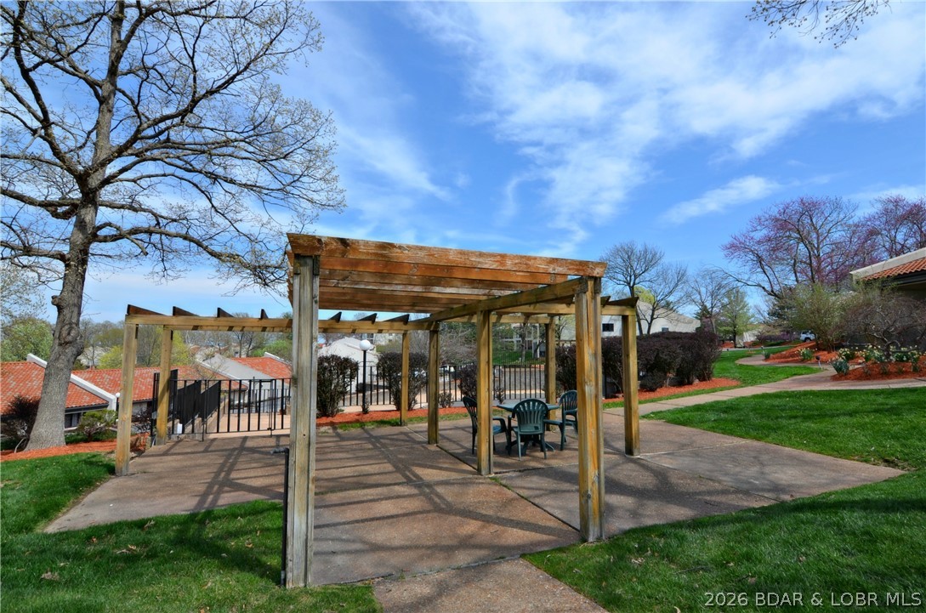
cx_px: 463
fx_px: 423
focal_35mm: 16
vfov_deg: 71.8
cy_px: 306
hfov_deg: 95.1
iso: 100
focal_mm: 11
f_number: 8
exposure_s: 1/250
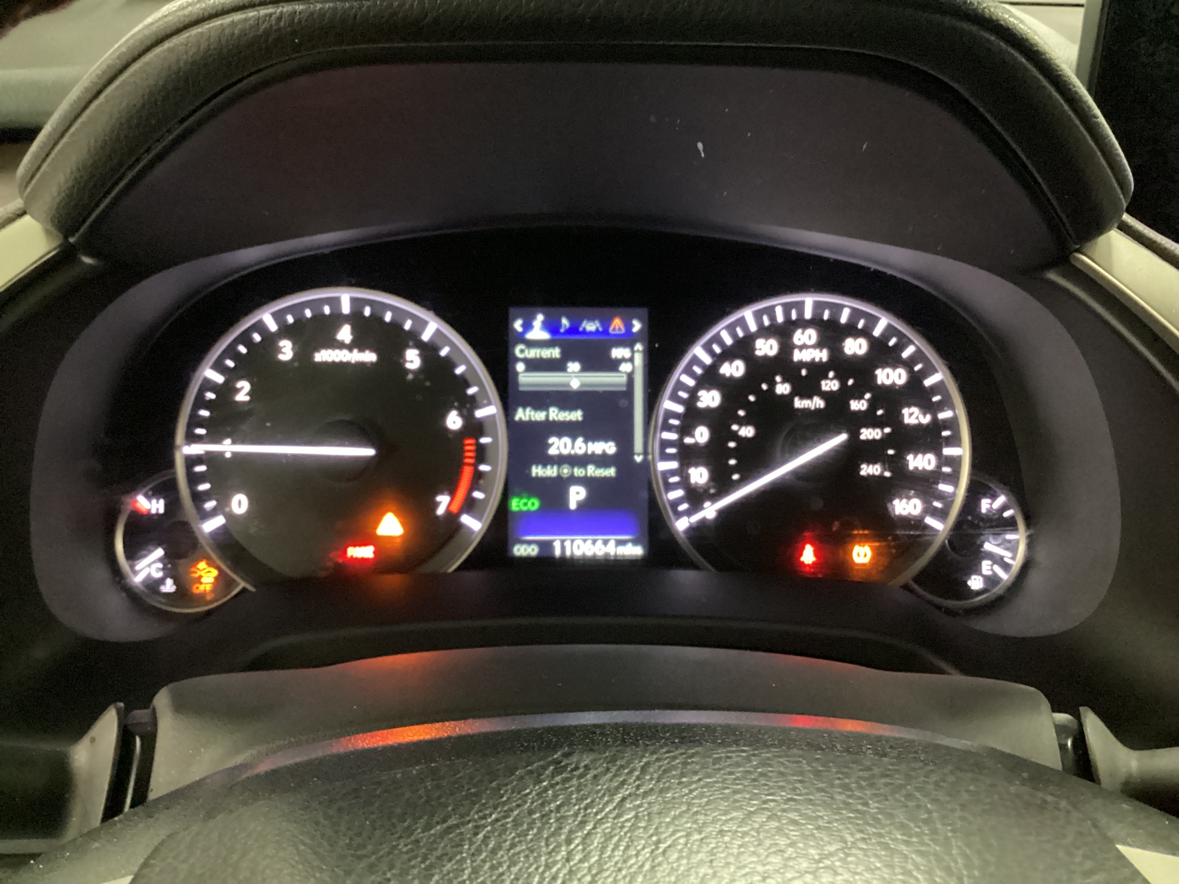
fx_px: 1056
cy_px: 442
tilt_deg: -28.7
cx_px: 590
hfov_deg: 58.4
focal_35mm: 31
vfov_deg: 45.4
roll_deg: -2.3
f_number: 2.4
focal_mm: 3.3
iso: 640
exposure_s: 1/20
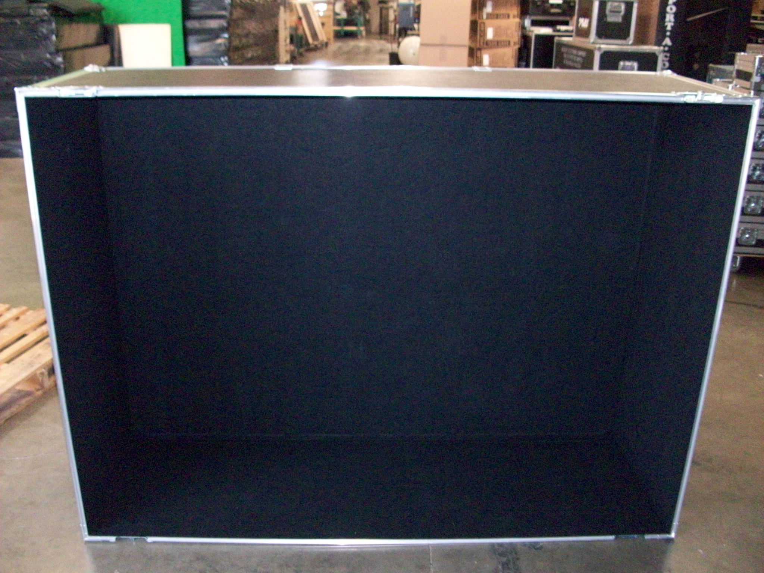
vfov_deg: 41.8
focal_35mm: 34
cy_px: 286
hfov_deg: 54.0
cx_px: 382
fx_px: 750
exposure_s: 1/60
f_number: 2.8
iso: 320
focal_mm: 5.7
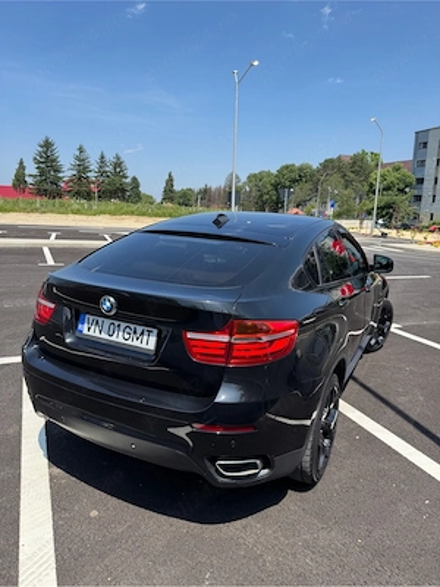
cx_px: 220
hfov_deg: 56.8
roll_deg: -1.5
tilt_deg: -10.6
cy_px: 294
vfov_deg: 71.6
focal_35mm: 24
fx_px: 407
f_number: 1.78
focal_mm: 6.76
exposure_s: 1/3096
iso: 80
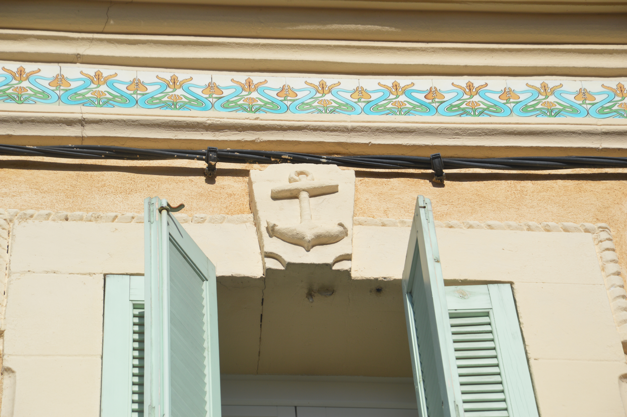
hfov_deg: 13.1
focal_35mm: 158
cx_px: 314
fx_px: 2741
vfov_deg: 8.7
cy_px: 208
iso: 100
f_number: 9
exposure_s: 1/320
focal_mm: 105
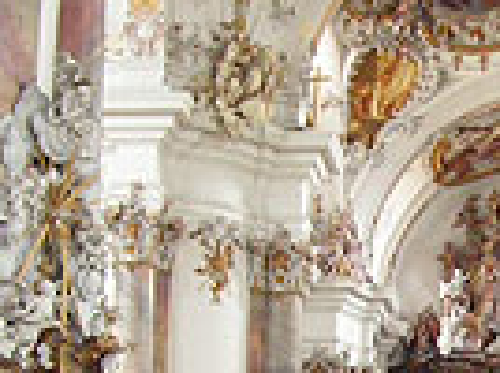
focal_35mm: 128
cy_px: 377
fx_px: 1846
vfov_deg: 11.4
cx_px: 556
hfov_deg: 15.0
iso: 200
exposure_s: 1/15
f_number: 2.8
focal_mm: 6.3
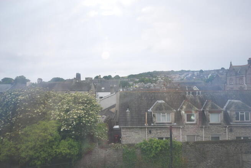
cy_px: 84
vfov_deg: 43.6
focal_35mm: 30
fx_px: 209
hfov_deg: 61.9
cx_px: 126
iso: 100
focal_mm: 20
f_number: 6.3
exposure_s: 1/160
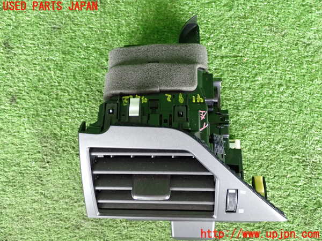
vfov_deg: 35.1
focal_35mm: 41
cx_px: 161
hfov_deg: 45.8
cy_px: 120
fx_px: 381
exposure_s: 1/40
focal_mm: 7.31
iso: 500
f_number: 2.8
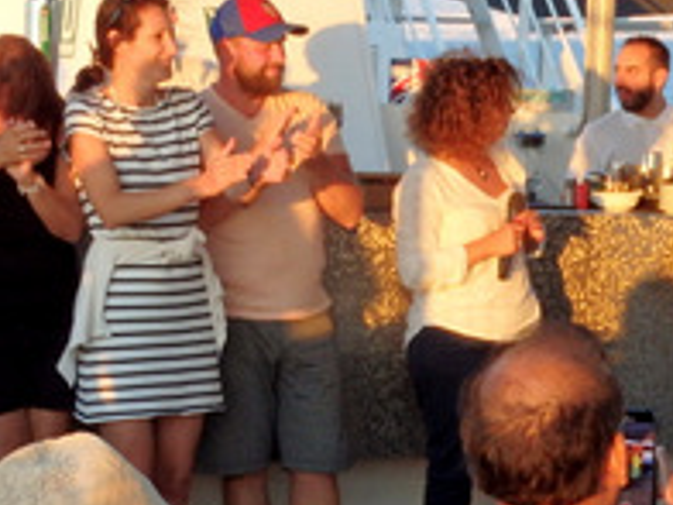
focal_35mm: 143
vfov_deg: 10.4
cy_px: 342
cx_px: 663
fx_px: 2780
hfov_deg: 13.6
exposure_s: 1/100
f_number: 5.1
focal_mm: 10
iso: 200
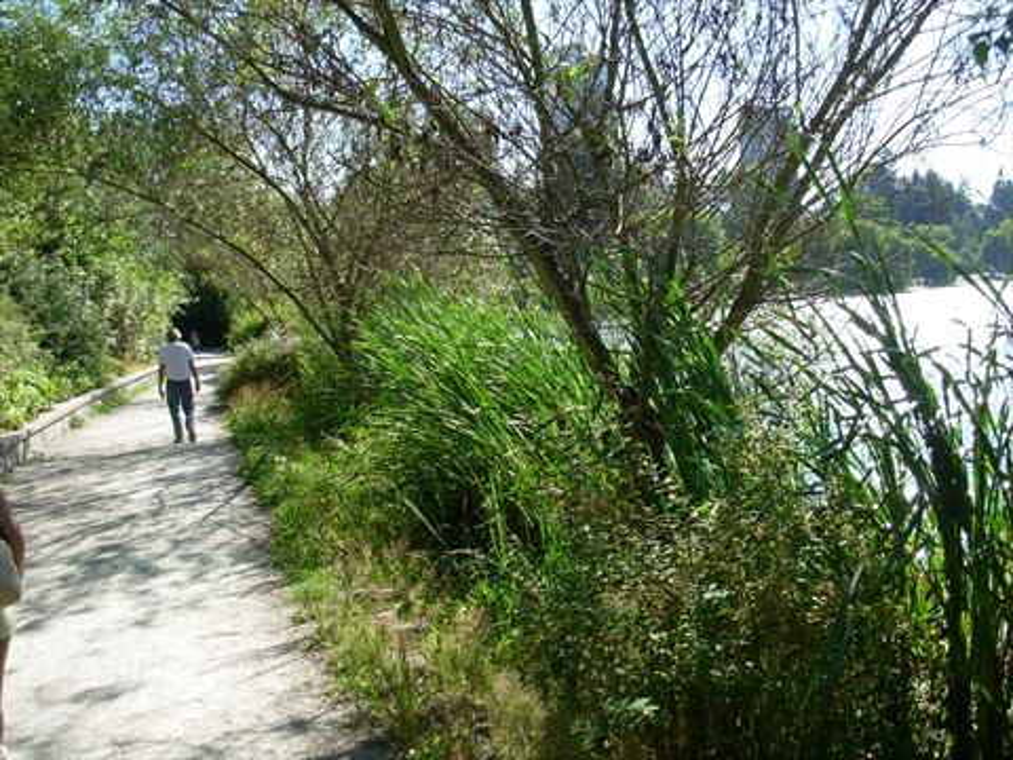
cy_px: 380
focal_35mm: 38
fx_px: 1112
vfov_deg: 37.7
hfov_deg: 49.0
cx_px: 506
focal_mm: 6.3
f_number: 2.9
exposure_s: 1/418
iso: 50
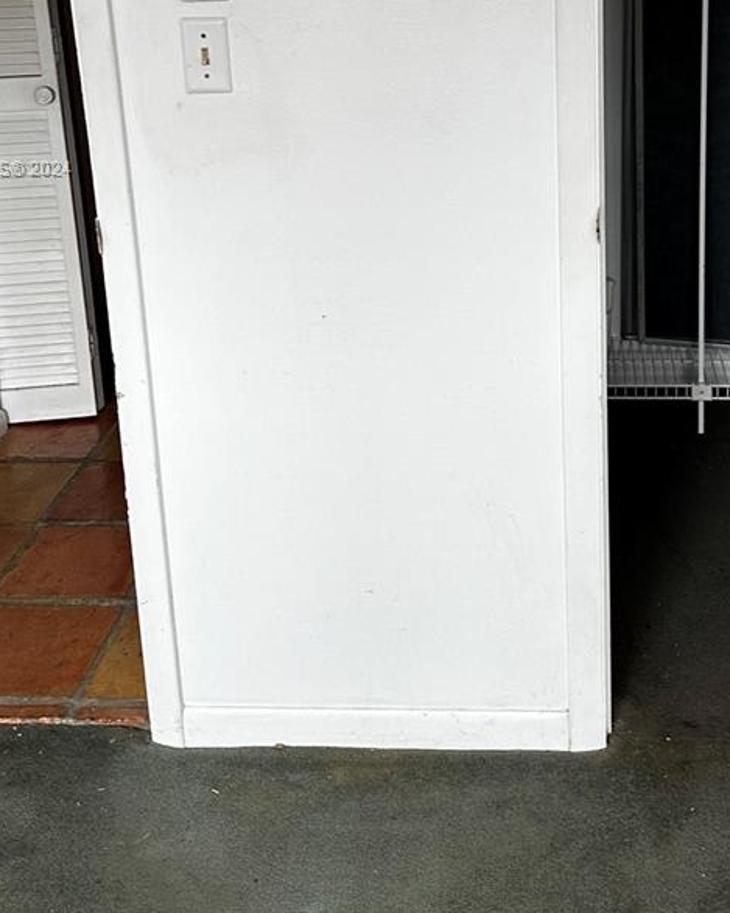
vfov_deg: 37.3
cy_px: 170
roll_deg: -0.7
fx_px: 1296
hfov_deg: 31.2
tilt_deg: -15.0
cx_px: 487
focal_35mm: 48
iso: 125
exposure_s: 1/121
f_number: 1.78
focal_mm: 6.86
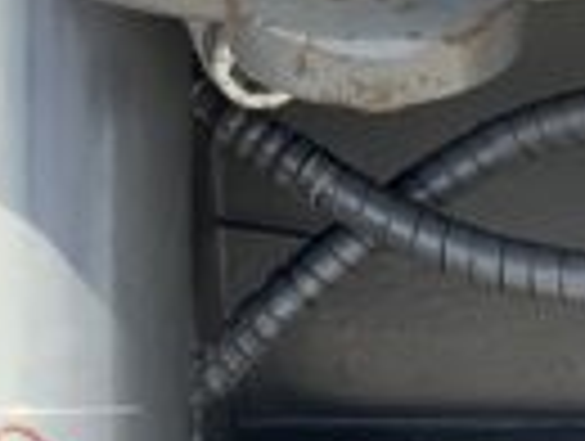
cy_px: 212
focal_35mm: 228
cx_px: 729
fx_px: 3860
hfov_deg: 8.6
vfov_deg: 6.5
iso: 16
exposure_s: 1/207
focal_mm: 3
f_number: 1.8
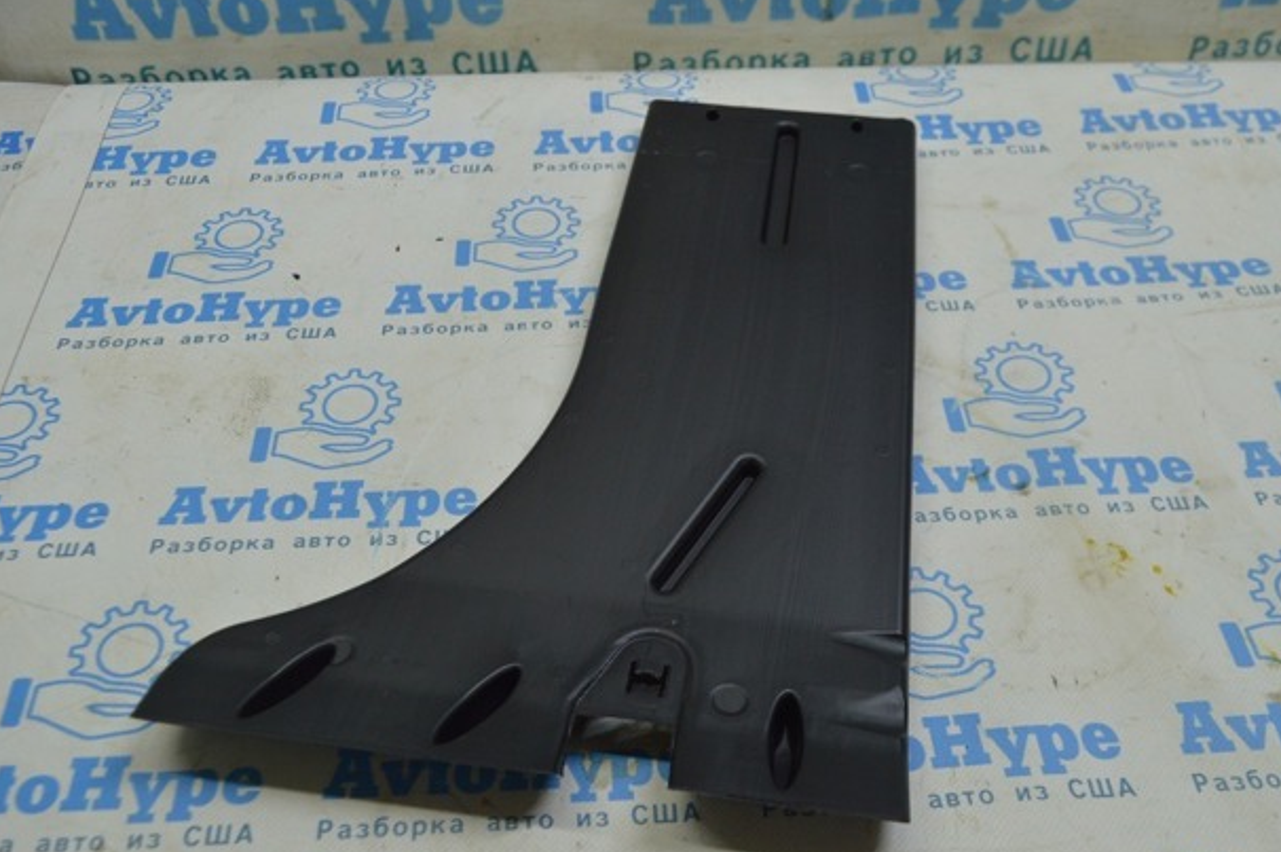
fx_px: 1351
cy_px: 437
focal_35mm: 38
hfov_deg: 50.7
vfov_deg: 35.0
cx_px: 638
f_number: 5.6
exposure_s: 1/40
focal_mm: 24
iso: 400
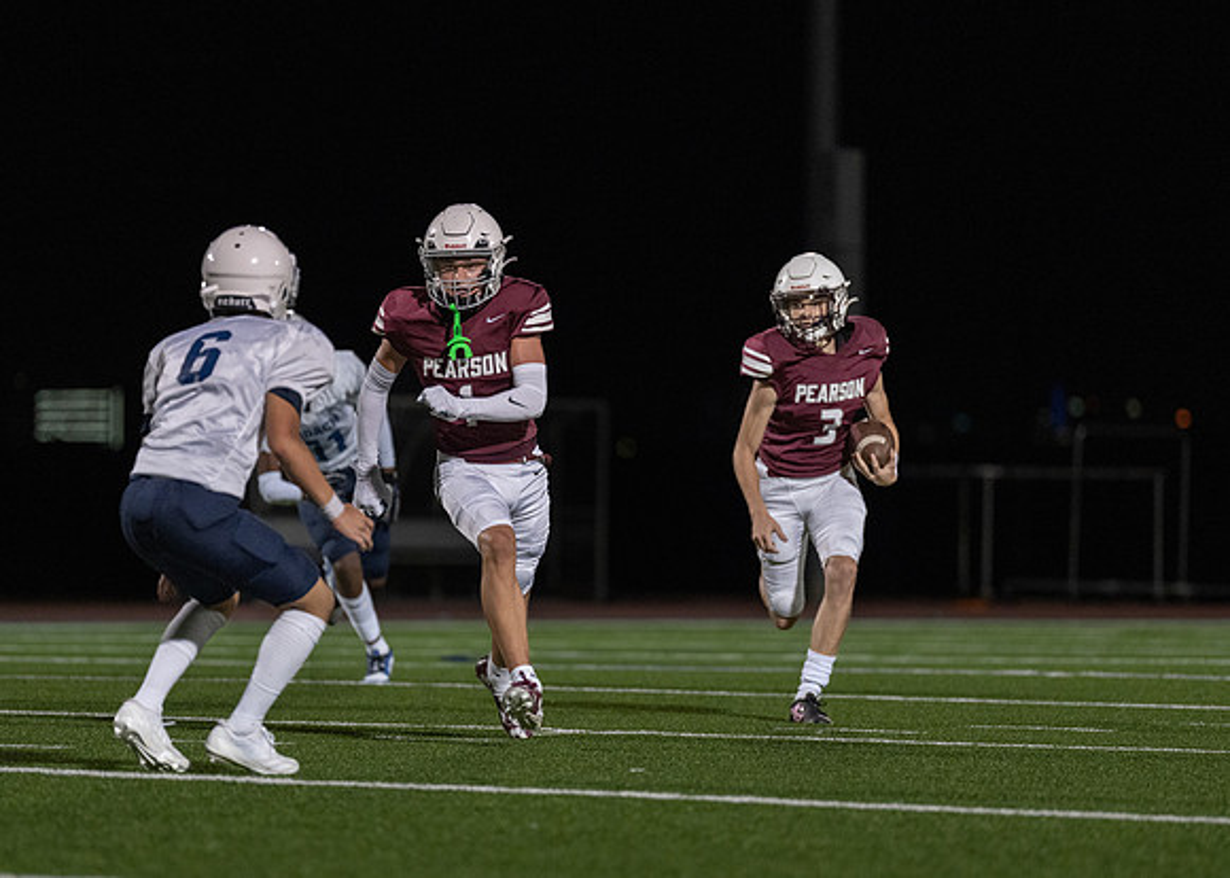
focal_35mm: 259
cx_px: 600
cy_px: 491
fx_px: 9043
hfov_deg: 7.8
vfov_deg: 5.6
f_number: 2.8
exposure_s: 1/1000
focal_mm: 200
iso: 3200
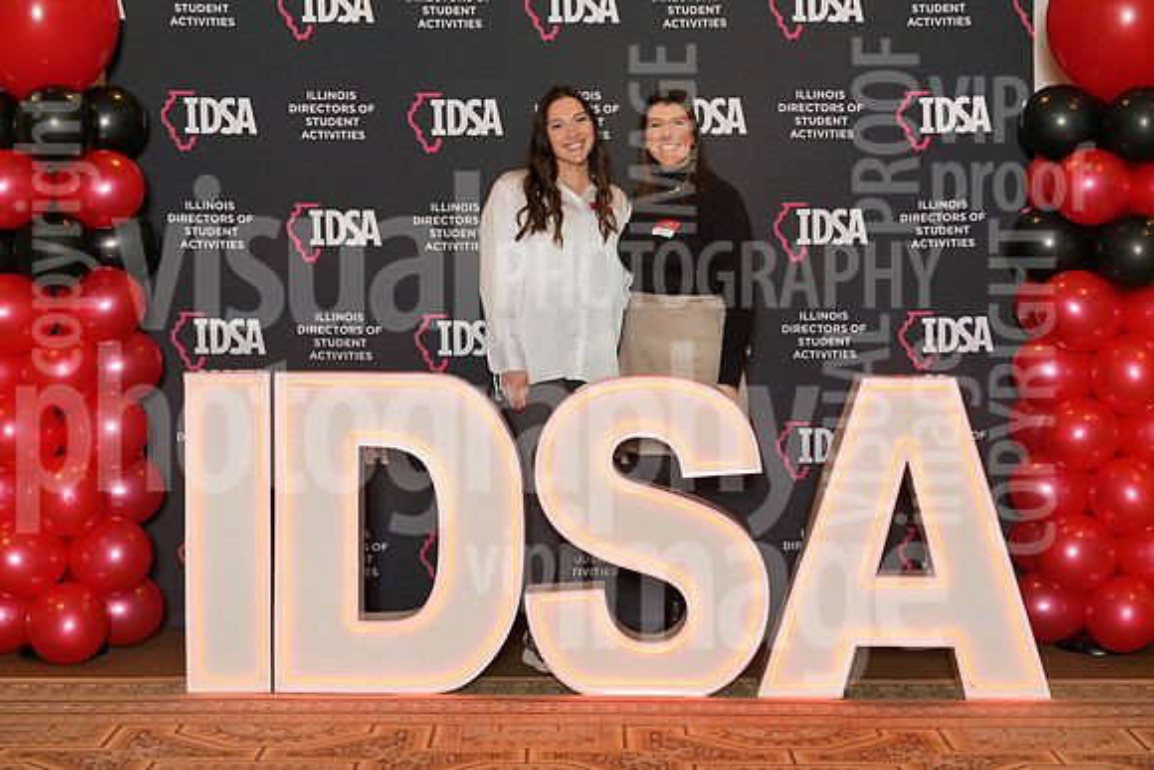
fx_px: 2164
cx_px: 577
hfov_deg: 29.9
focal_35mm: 68
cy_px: 385
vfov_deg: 20.2
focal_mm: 45
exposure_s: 1/80
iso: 1000
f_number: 7.1
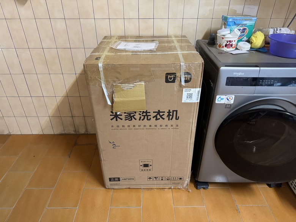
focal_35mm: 24
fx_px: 205
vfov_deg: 56.8
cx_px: 148
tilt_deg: -31.9
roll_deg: +0.5
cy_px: 111
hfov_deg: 71.6
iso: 500
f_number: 1.78
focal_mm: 6.76
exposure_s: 1/60
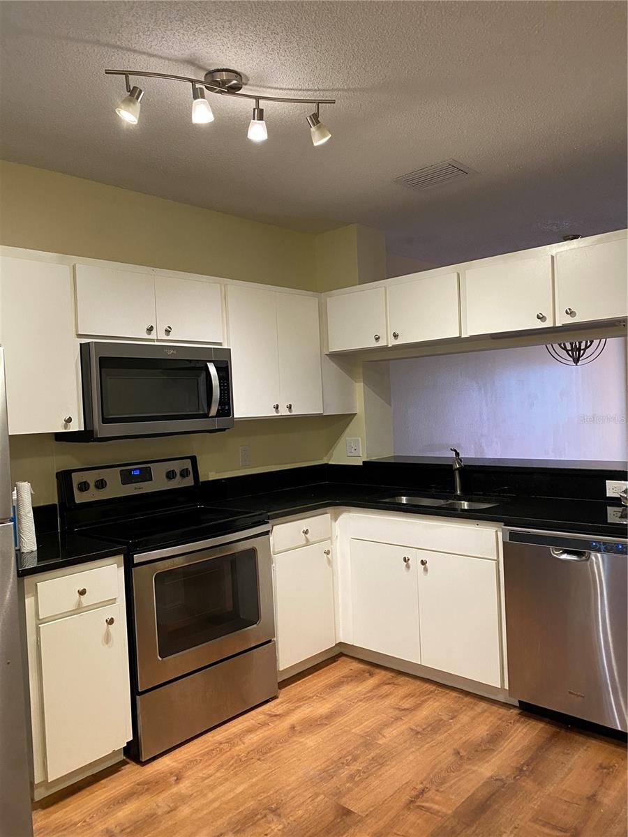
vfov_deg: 67.3
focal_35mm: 26
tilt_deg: -0.4
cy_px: 418
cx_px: 314
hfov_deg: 53.1
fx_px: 629
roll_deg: +1.8
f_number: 1.8
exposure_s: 1/60
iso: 200
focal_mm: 4.25
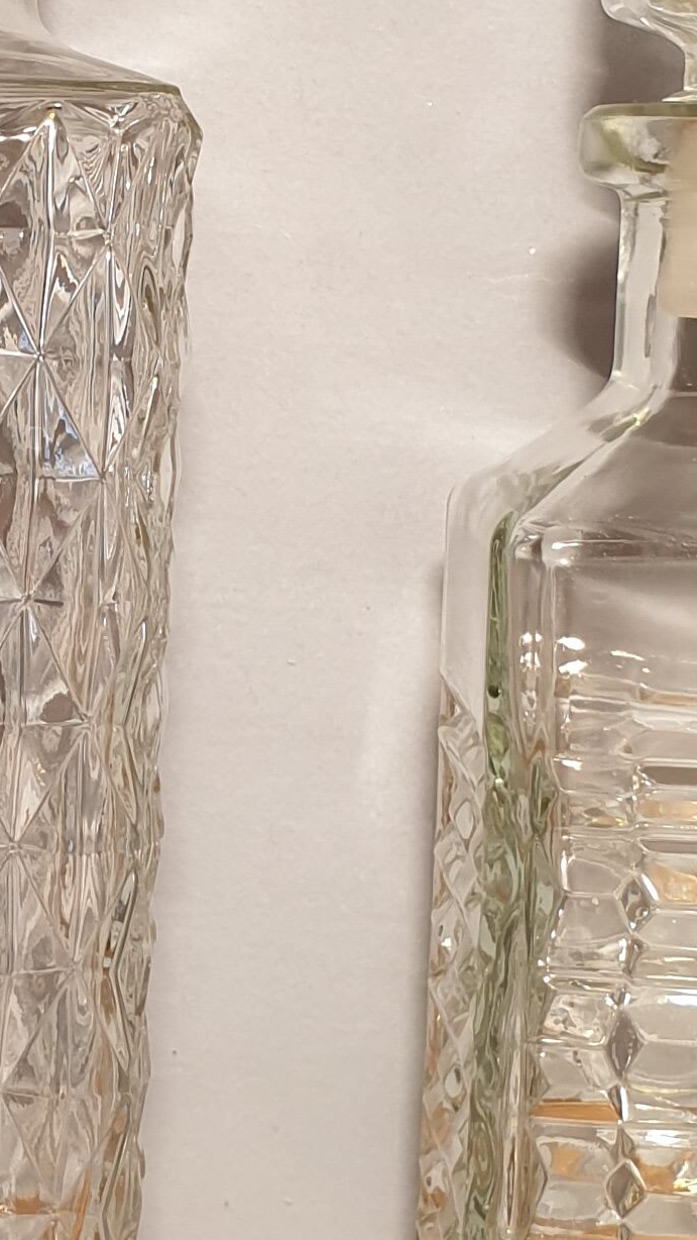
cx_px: 108
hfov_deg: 12.9
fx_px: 3055
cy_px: 375
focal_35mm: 93
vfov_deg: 22.8
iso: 64
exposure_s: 1/100
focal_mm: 4.3
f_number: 2.4
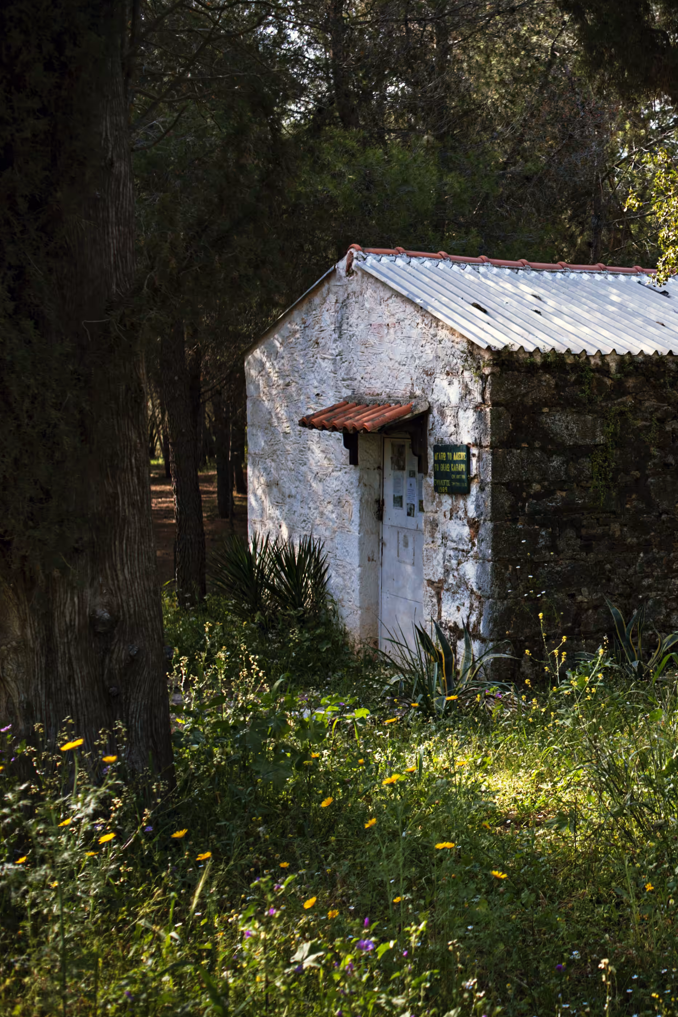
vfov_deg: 37.5
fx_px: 1497
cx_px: 638
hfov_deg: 24.6
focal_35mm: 53
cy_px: 508
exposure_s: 1/500
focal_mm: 35
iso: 200
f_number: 4
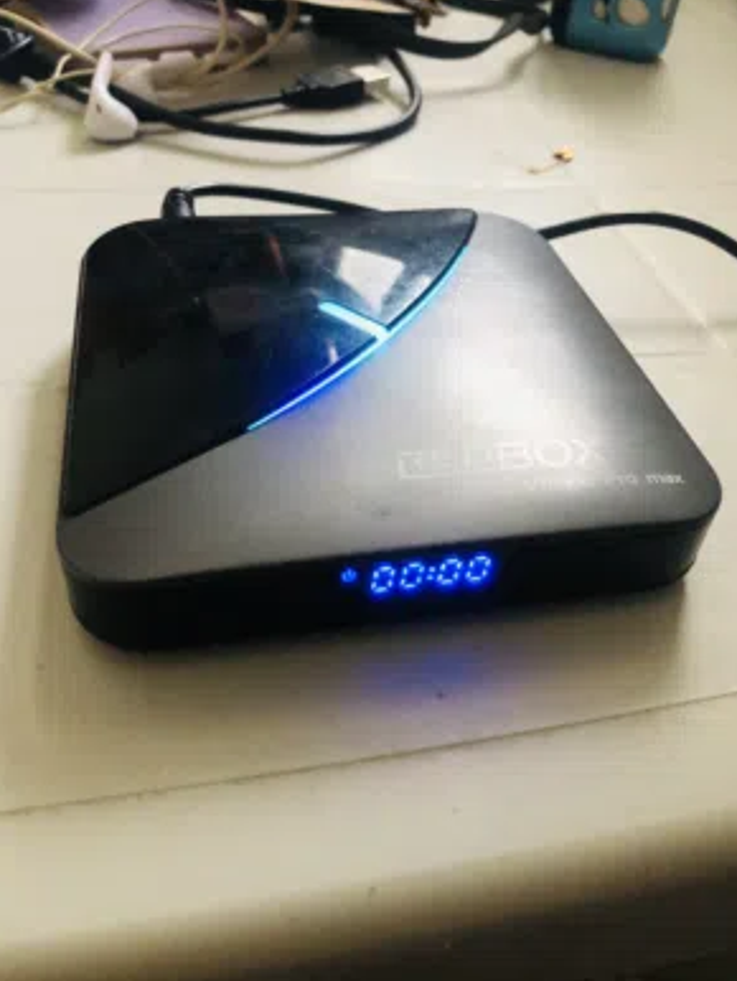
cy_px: 480
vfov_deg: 61.6
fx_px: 822
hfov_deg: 48.3
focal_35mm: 29
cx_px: 376
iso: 64
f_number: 1.8
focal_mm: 3.99
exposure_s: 1/15
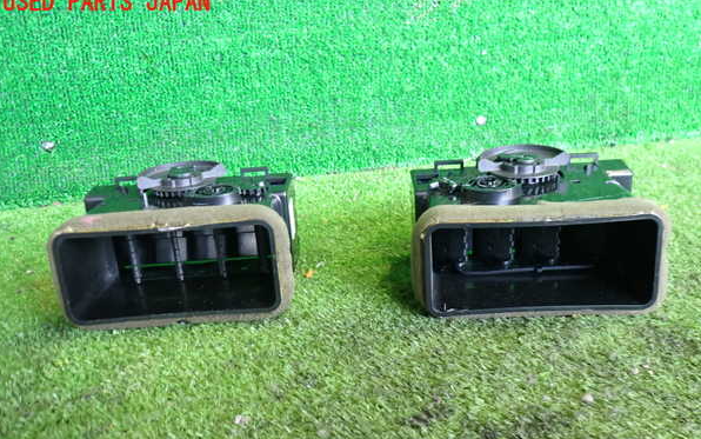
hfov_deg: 59.6
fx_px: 612
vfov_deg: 39.4
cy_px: 253
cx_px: 349
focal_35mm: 32
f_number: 2.3
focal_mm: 5.4
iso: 320
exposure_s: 1/30
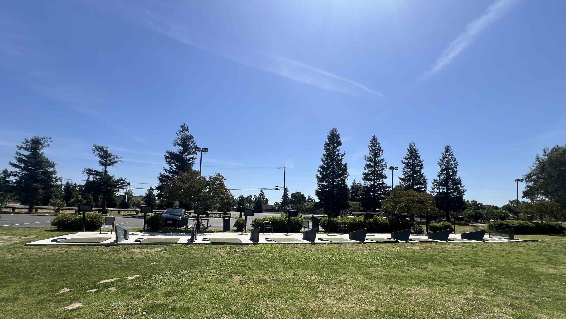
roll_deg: -2.2
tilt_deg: +2.4
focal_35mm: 15
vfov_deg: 69.3
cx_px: 273
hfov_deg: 102.9
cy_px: 202
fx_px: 225
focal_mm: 1.57
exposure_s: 1/2320
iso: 32
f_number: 1.8
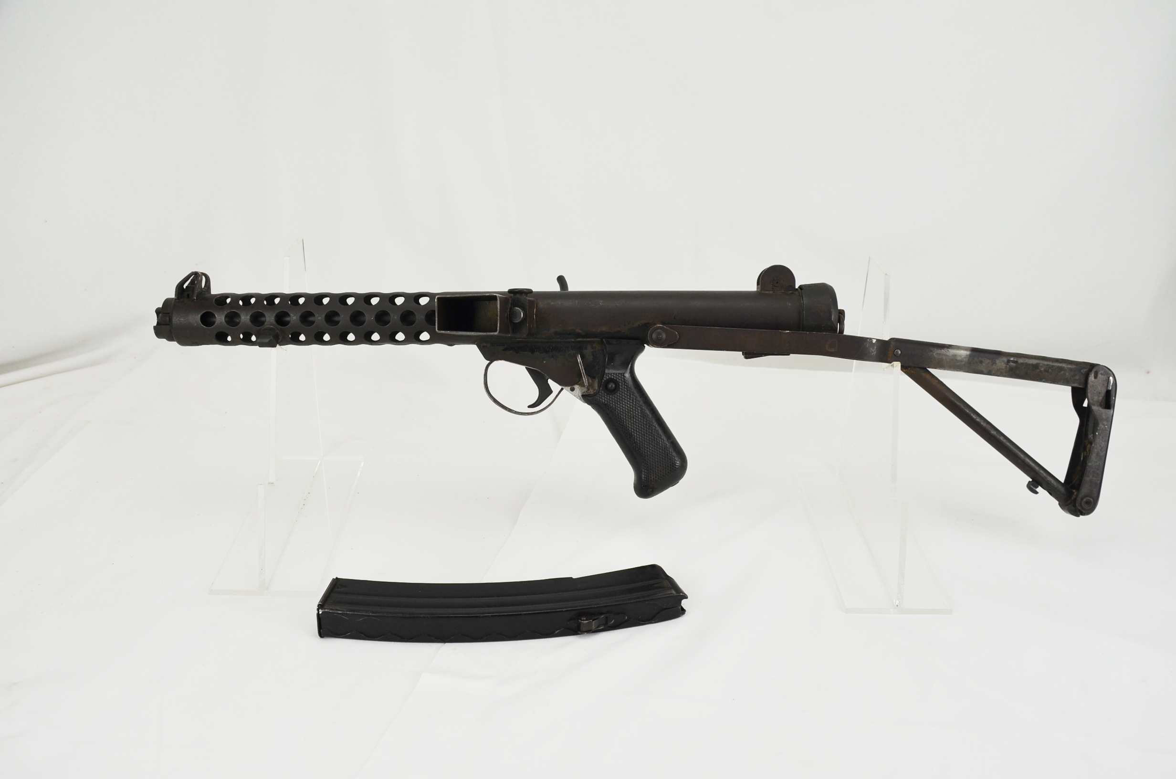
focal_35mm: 33
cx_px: 588
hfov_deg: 57.3
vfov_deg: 39.8
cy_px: 390
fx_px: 1076
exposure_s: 1/125
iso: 200
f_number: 5.6
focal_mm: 22
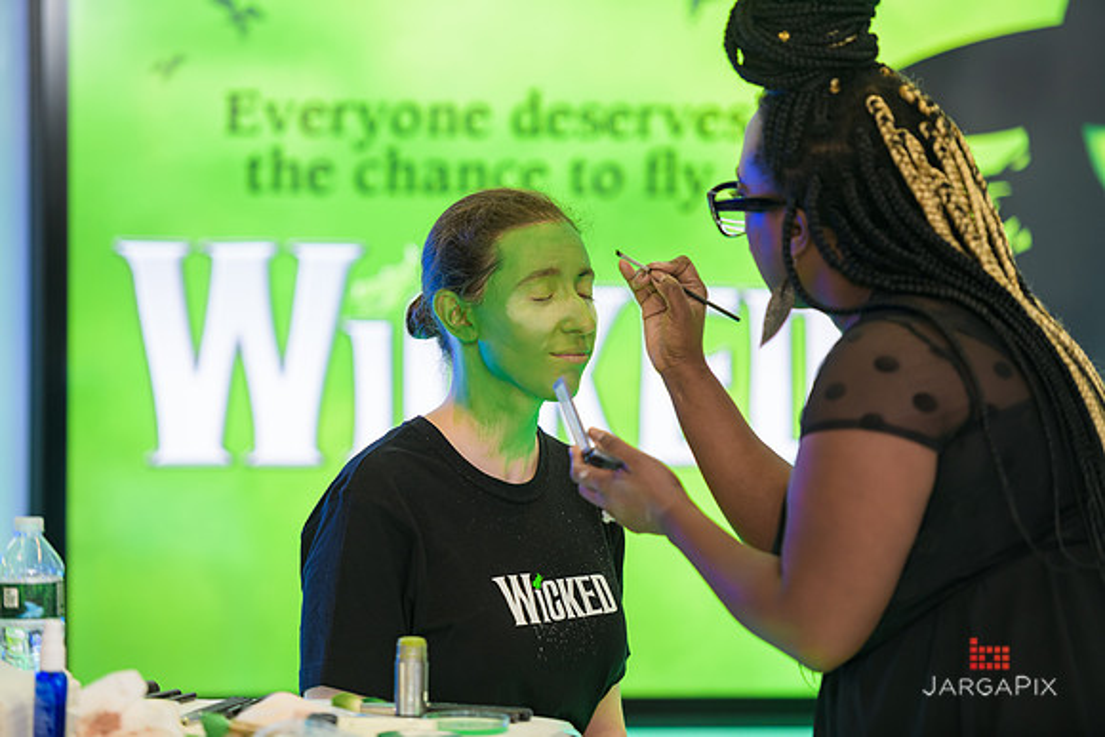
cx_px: 552
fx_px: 4912
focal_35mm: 160
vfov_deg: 8.6
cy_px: 368
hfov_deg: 12.8
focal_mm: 160
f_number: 3.2
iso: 400
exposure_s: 1/125
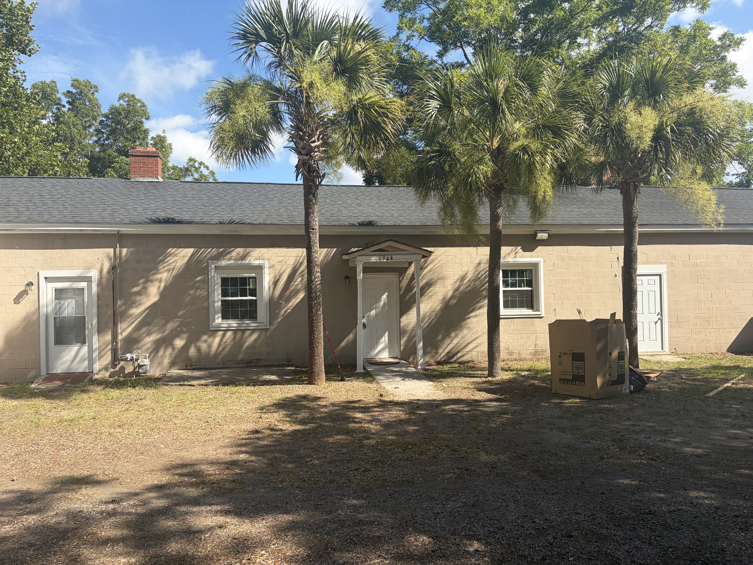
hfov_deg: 67.3
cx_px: 376
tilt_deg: +1.5
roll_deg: +1.8
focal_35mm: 26
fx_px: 566
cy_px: 282
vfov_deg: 53.1
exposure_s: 1/1848
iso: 50
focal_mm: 5.96
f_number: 1.6
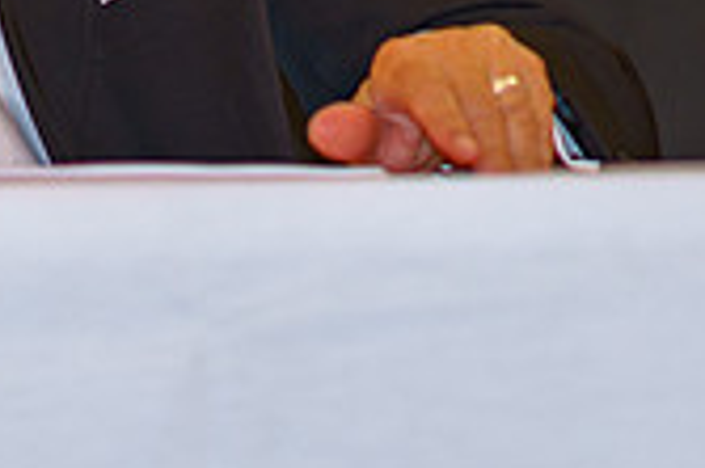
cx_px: -205
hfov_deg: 3.8
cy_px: -523
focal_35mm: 542
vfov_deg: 2.5
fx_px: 10604
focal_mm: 85
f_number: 1.6
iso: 200
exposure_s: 1/60
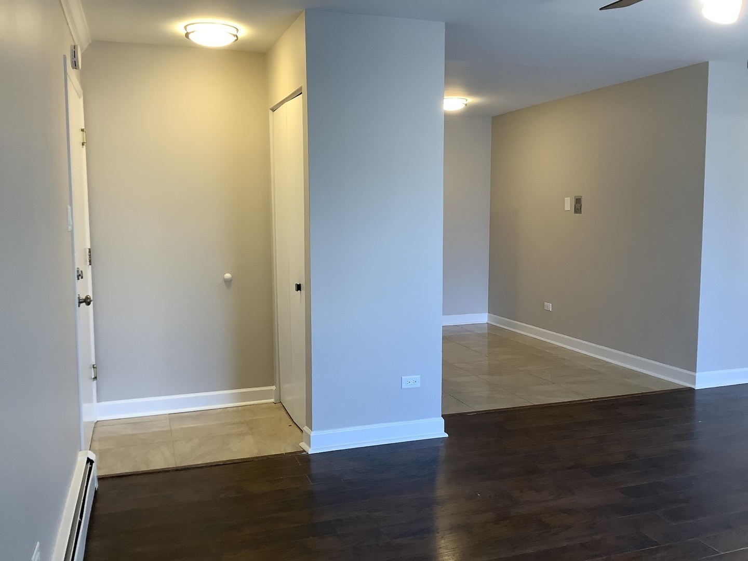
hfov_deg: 58.4
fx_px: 670
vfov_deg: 45.4
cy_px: 280
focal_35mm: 31
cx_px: 374
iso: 100
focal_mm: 3.3
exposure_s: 1/50
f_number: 2.4
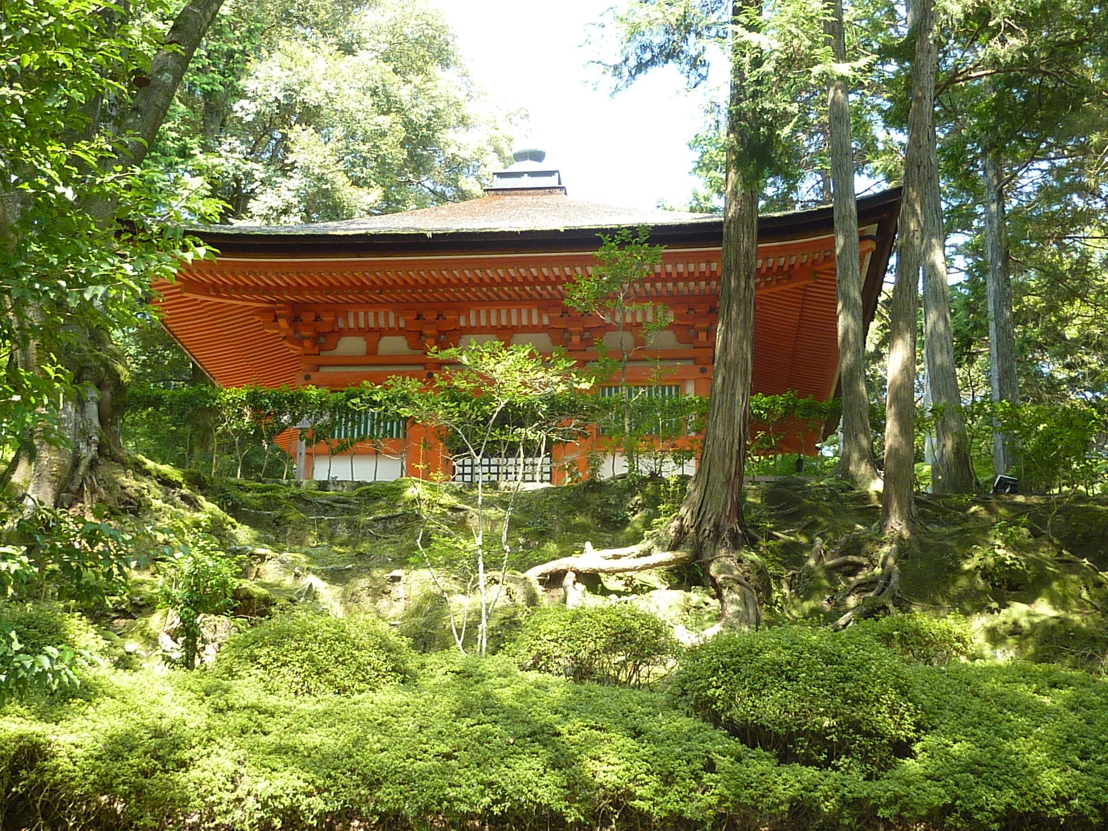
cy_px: 416
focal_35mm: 48
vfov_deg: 30.3
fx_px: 1536
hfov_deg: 39.7
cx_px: 554
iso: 80
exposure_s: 1/60
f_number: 3.3
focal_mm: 4.4
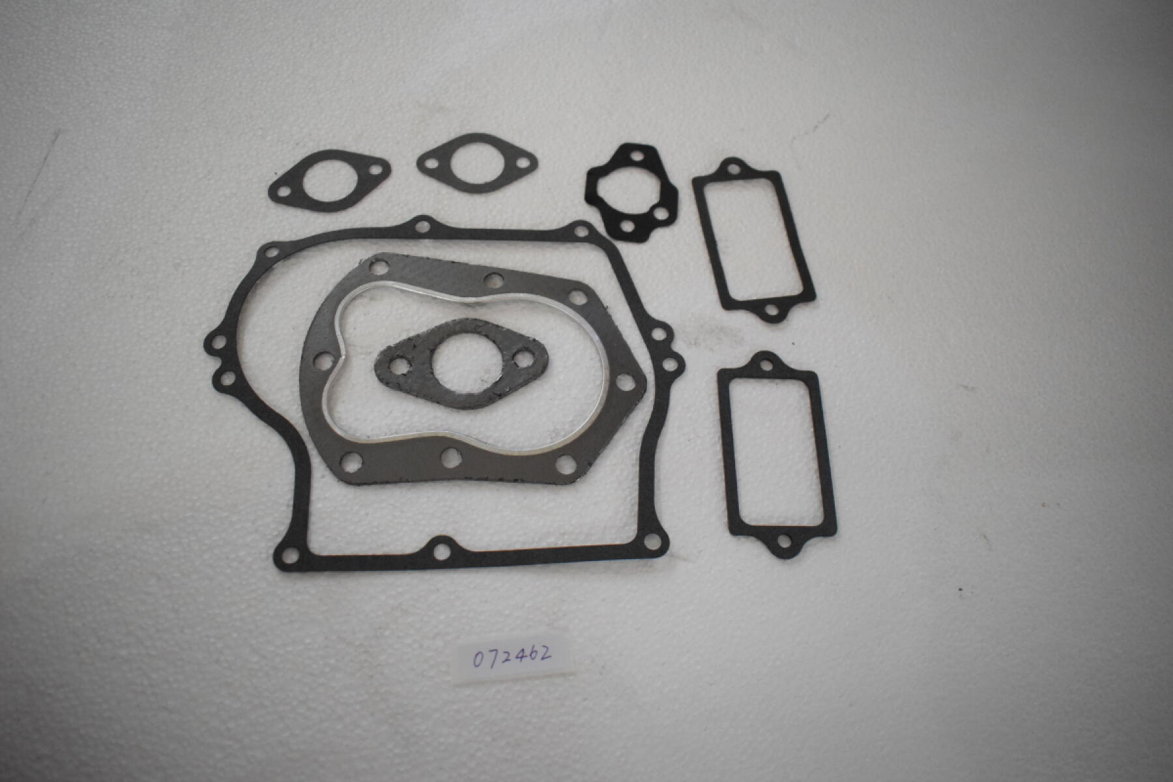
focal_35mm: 30
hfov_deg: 61.9
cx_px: 586
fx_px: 977
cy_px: 391
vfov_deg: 43.6
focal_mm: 20
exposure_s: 1/125
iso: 3200
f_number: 3.5
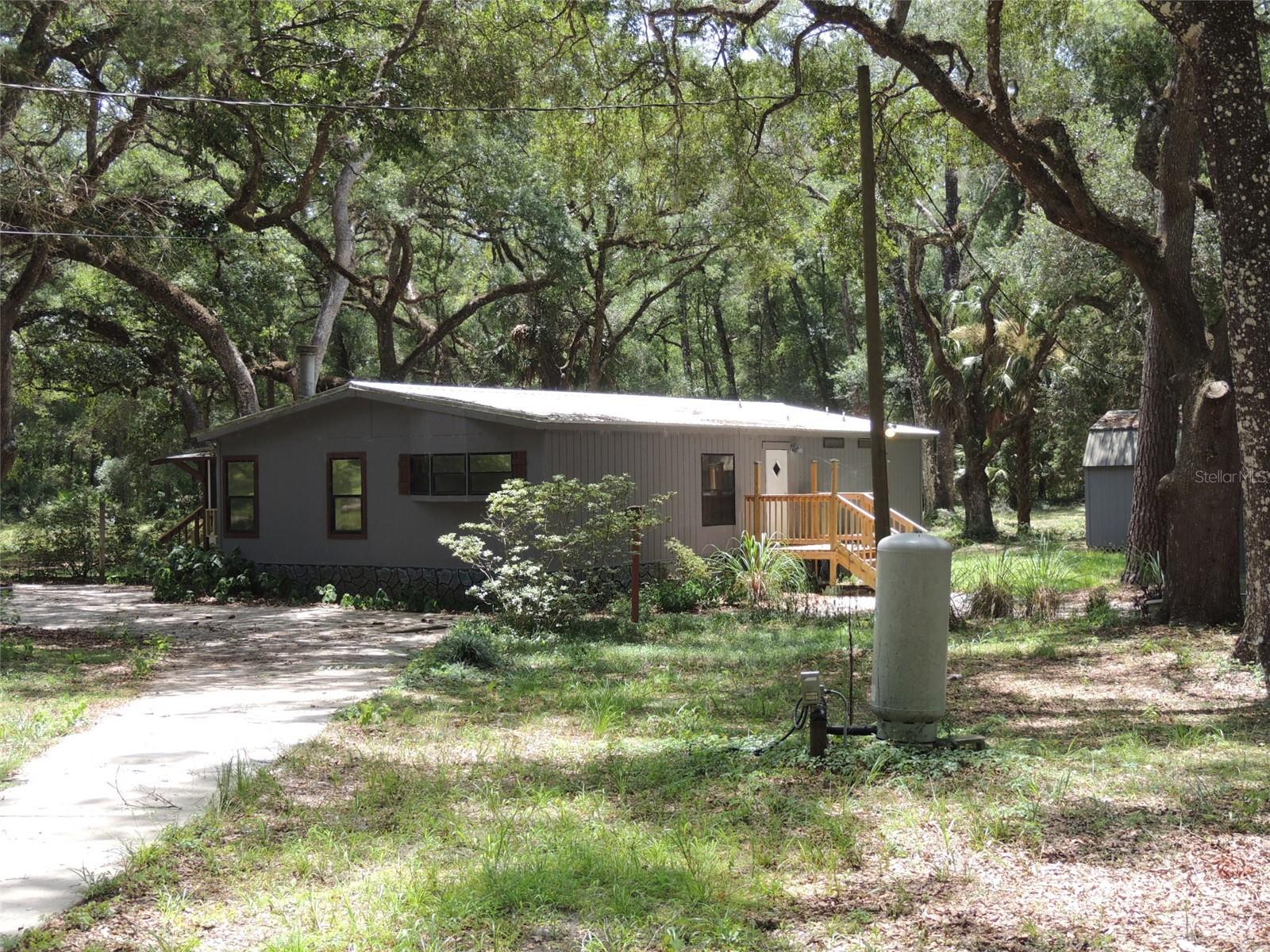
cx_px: 635
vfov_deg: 30.9
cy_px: 476
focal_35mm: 47
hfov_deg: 40.4
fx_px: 1724
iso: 100
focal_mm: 8.3
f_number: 3.5
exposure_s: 1/200
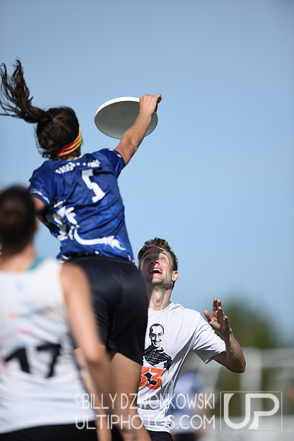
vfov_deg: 5.2
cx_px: 147
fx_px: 4905
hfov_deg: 3.4
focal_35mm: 400
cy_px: 220
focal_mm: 400
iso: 100
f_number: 2.8
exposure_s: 1/3200
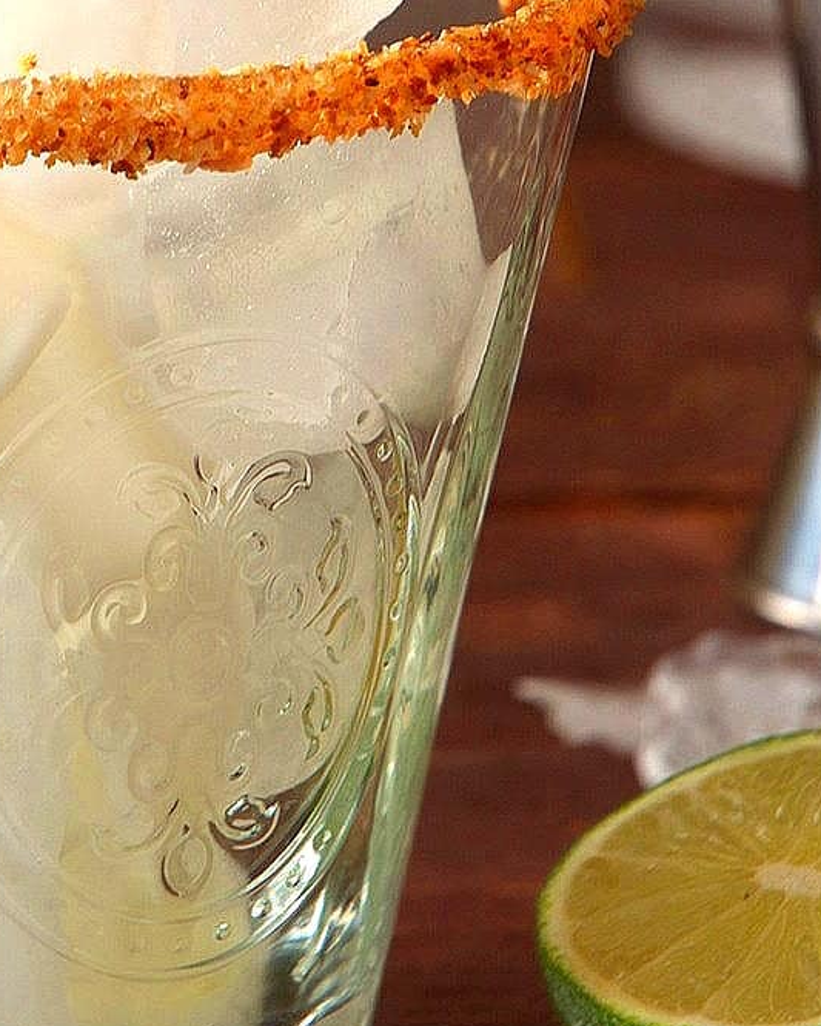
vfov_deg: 7.8
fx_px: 7509
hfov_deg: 6.2
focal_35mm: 247
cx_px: -8
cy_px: -6
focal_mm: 65
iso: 100
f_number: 8
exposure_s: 1/100
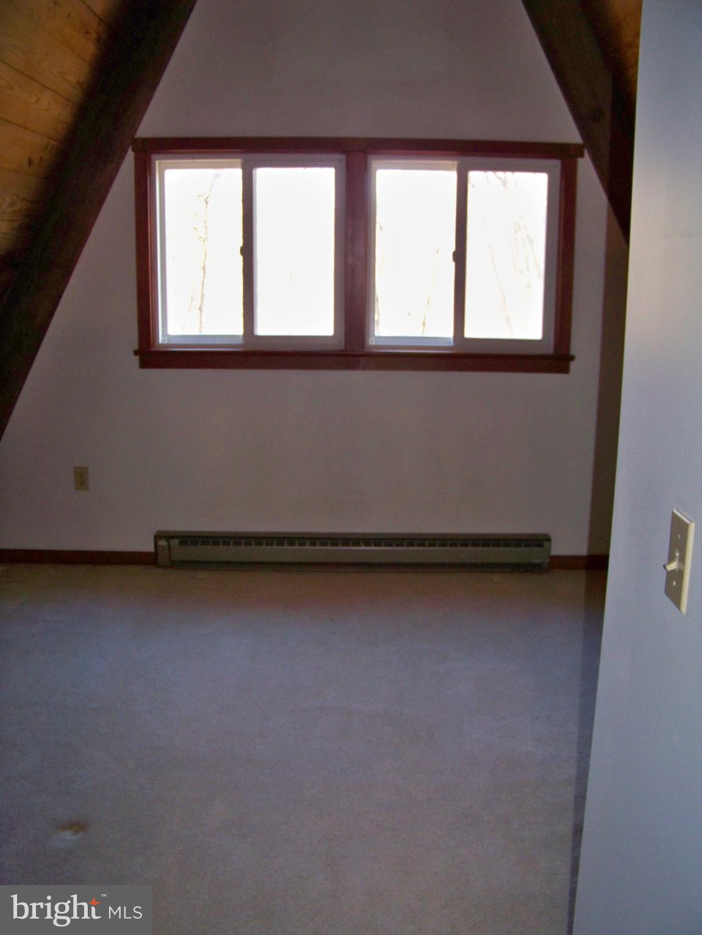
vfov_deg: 55.4
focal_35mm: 33
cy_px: 468
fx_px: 892
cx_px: 351
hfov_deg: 42.9
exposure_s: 1/40
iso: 250
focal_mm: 5.85
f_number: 2.8
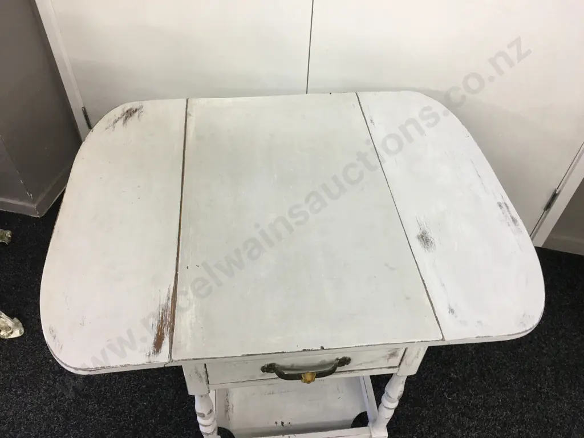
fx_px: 489
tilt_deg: -46.1
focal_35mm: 29
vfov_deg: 48.2
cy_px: 219
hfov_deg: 61.7
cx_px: 292
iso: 64
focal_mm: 4.15
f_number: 2.2
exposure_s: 1/33
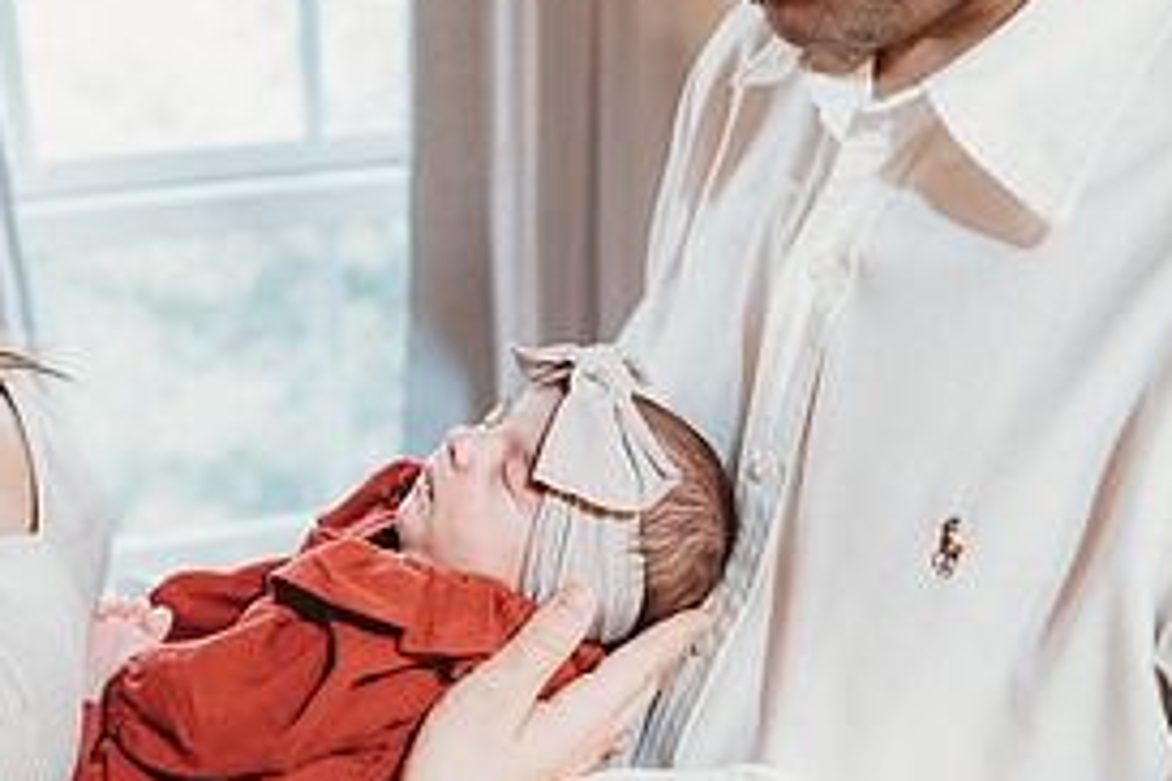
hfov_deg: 38.5
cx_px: 408
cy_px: 629
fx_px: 1660
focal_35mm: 51
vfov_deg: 26.0
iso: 1600
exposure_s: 1/160
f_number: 1.8
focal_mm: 24
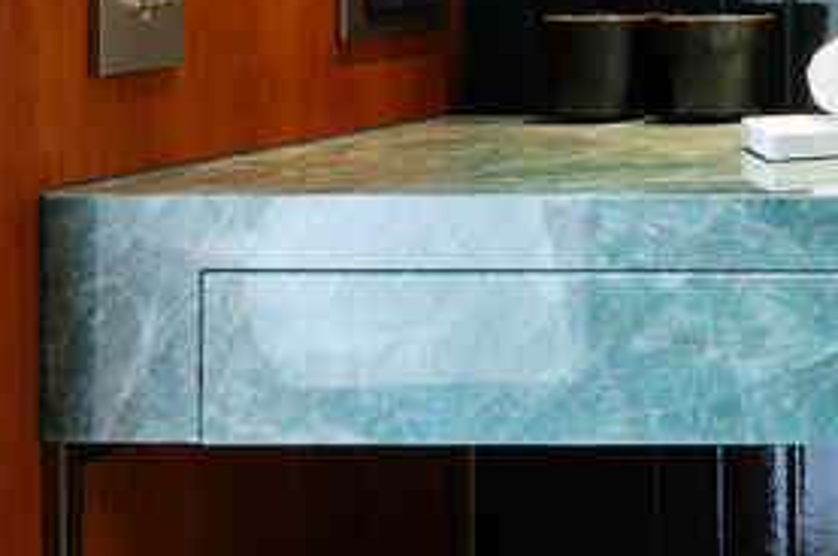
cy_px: -212
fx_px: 2744
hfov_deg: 12.6
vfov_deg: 11.2
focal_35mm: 118
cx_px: 2121
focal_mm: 17
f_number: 8
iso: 200
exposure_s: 4
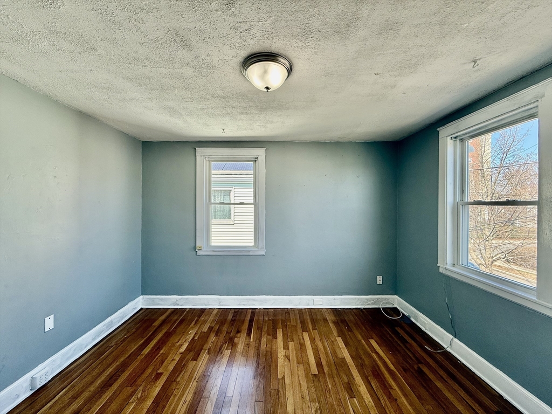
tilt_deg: -0.2
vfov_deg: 85.7
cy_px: 207
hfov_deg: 102.1
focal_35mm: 14
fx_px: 223
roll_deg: -0.5
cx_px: 276
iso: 64
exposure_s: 1/122
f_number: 2.2
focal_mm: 2.22
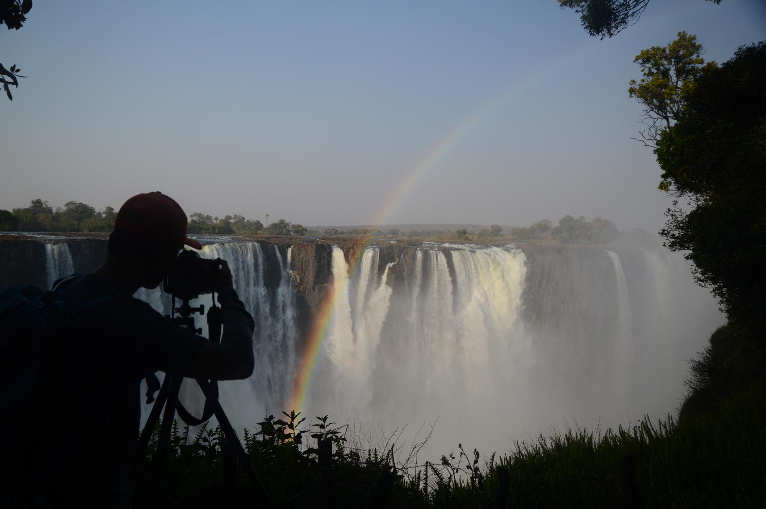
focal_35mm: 26
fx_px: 542
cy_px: 254
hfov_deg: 70.5
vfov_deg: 50.3
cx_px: 383
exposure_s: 1/400
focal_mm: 17
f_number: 3.5
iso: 100
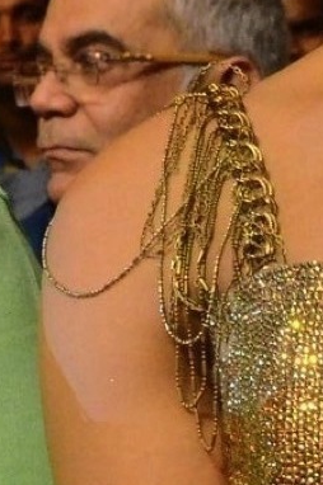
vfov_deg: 7.6
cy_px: 307
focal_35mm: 270
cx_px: 524
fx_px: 3640
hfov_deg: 5.0
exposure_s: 1/100
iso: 6400
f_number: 8
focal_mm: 38
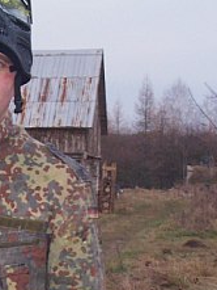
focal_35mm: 133
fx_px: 1111
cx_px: -54
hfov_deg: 10.9
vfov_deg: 14.6
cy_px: 278
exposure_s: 1/80
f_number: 4
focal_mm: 8
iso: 200
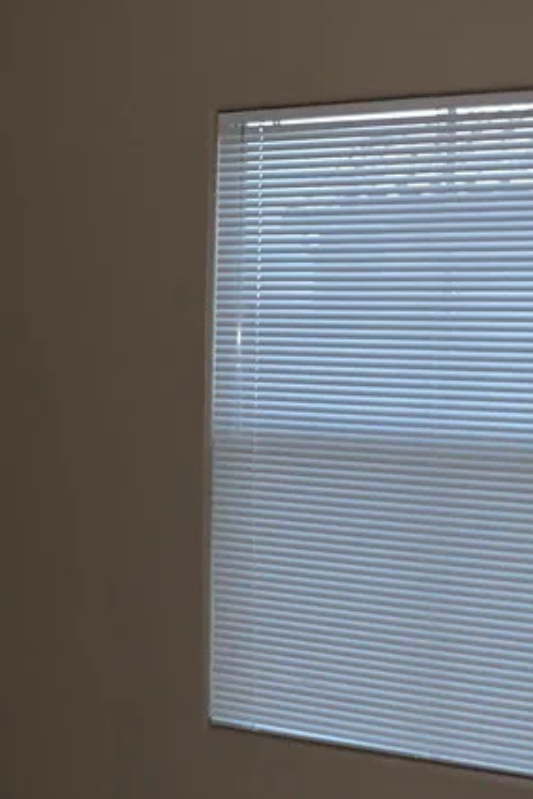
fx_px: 1443
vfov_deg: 30.9
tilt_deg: -2.9
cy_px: 431
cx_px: -36
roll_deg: -0.4
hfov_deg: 20.1
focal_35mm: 65
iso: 160
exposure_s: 1/10
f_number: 1.8
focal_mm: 4.25
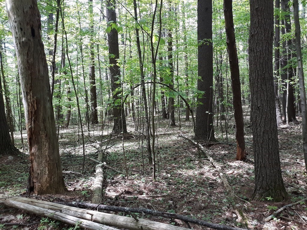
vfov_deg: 49.7
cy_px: 115
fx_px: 248
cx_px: 154
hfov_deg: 63.4
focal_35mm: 28
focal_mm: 3.7
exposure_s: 1/120
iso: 64
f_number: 1.7
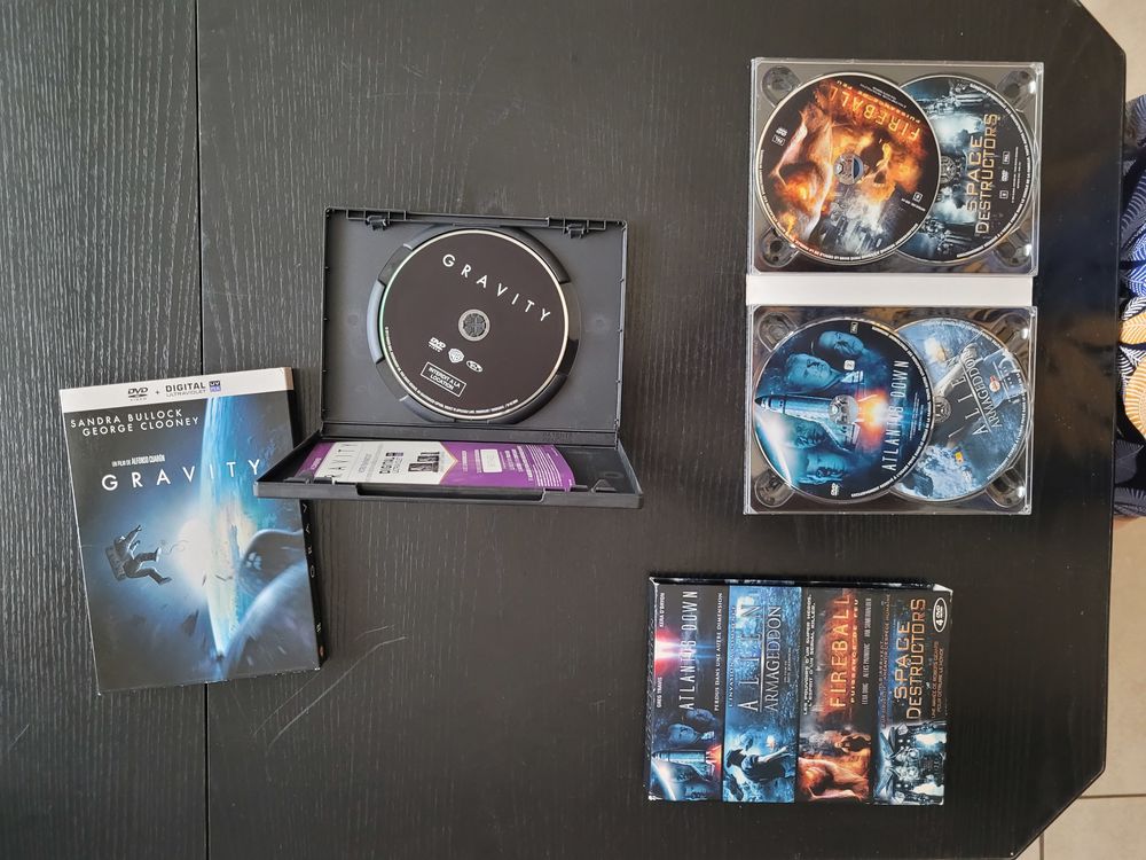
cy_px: 430
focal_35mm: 26
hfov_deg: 67.3
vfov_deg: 53.1
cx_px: 573
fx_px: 861
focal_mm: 5.4
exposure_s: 1/50
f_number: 1.8
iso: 800
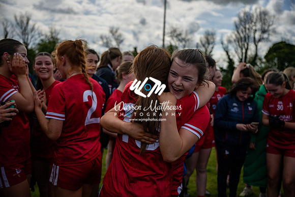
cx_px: 148
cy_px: 98
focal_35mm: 34
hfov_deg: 55.1
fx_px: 283
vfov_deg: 38.4
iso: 125
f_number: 2.8
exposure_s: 1/8000
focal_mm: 34.5
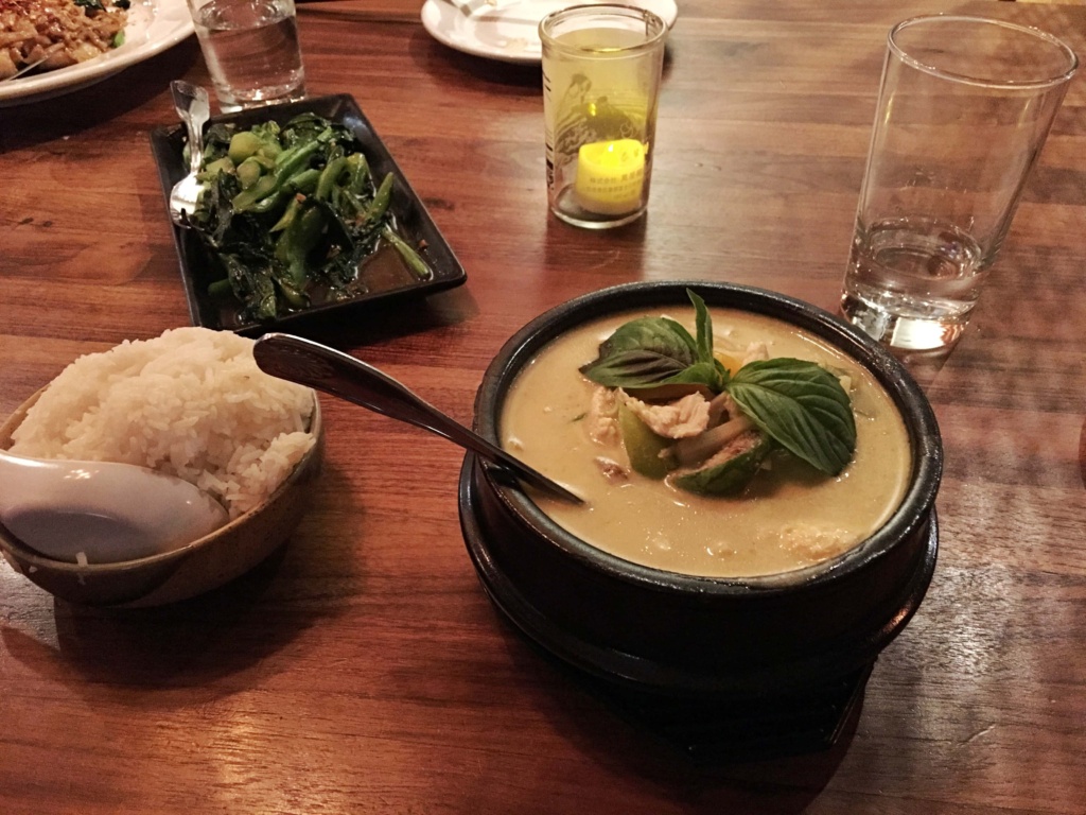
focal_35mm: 29
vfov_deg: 48.2
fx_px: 910
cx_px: 543
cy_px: 408
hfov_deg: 61.7
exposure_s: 1/4
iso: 320
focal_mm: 4.15
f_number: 2.2
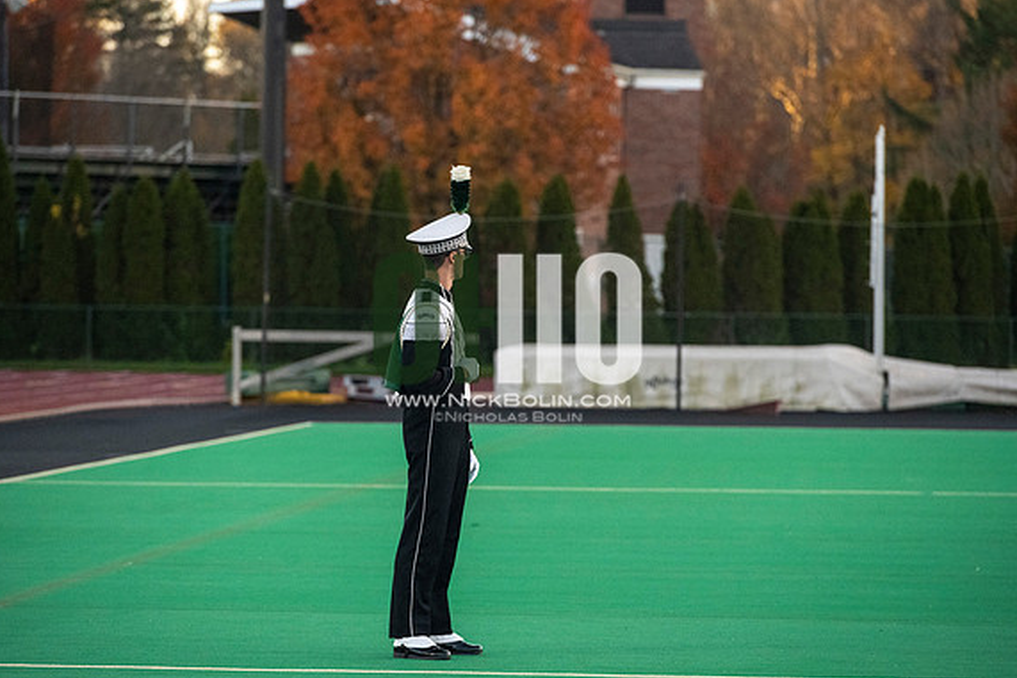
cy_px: 337
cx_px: 508
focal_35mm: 203
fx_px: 5736
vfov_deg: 6.8
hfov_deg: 10.1
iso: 5000
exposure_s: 1/5000
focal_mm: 200
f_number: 4.5
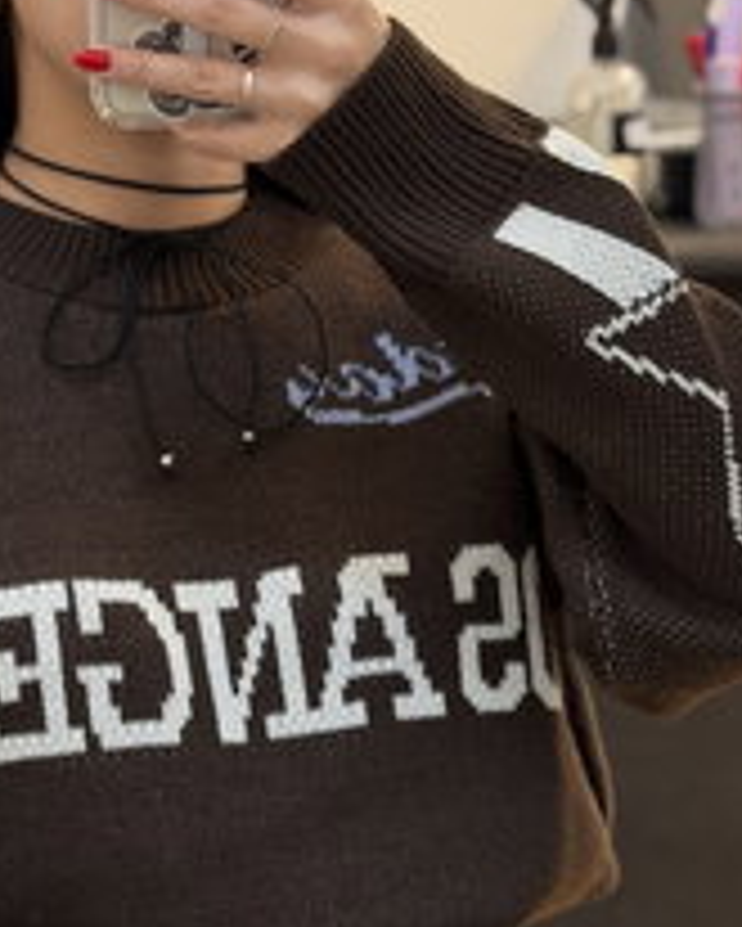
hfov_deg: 12.7
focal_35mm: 121
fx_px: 3319
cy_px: 695
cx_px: 157
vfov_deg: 15.8
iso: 100
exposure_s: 1/100
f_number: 1.78
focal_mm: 6.76
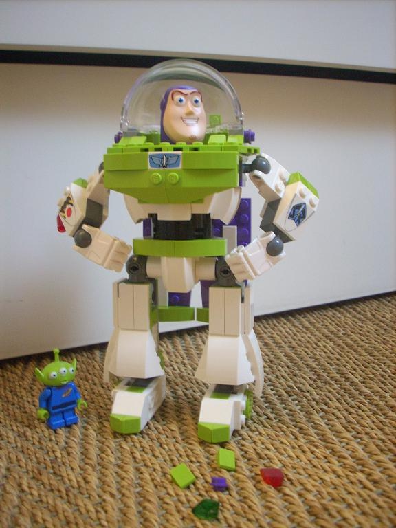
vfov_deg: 50.1
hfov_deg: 38.7
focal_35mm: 37
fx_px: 564
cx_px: 198
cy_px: 264
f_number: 2.8
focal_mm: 6.2
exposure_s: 1/4.8
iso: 200
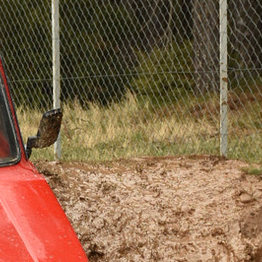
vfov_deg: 6.3
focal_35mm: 277
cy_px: 328
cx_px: 6
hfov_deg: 6.3
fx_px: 2372
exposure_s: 1/500
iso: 900
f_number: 4.5
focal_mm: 42
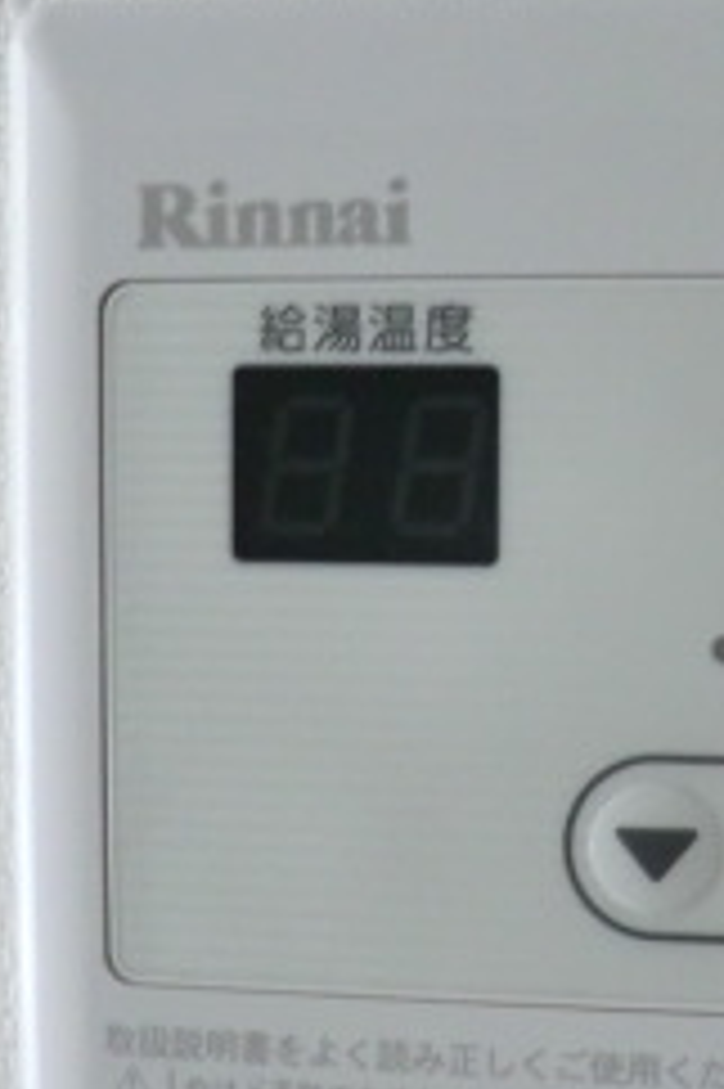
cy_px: 594
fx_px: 1994
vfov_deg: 30.5
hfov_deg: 20.3
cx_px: 612
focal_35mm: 66
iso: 320
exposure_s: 1/60
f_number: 3.2
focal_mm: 4.3
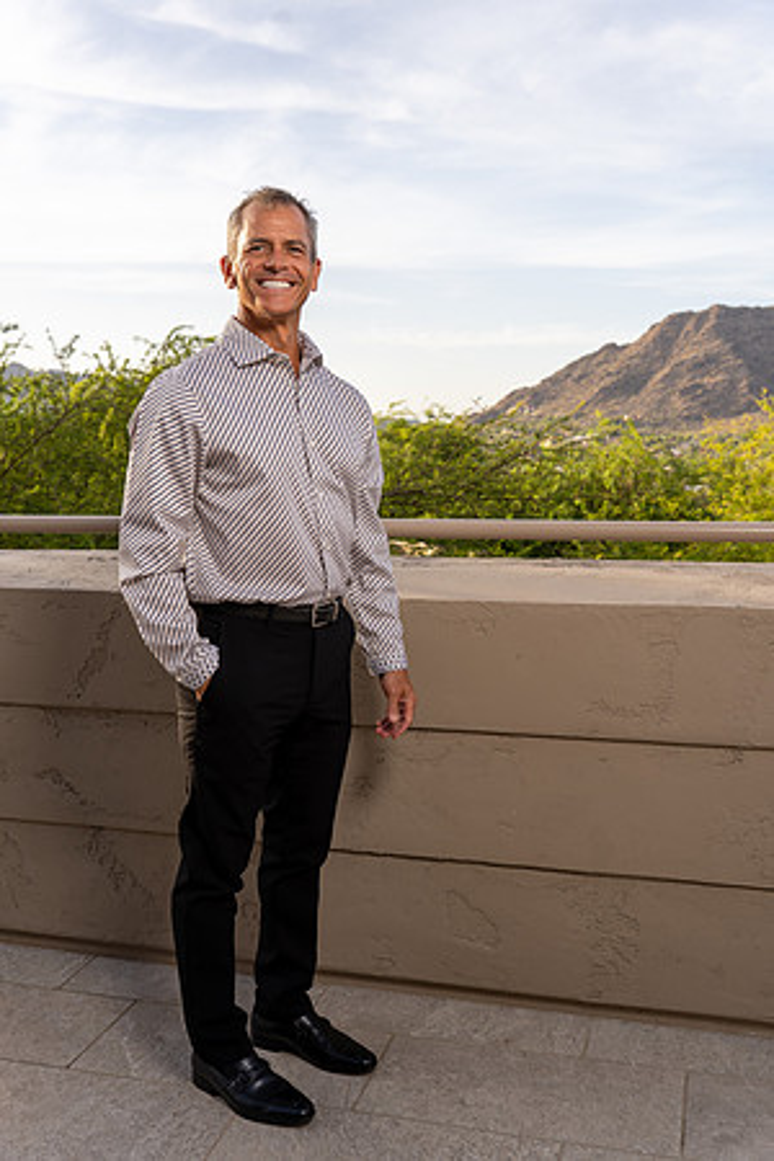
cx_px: 387
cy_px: 580
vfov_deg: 52.9
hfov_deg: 36.7
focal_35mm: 36
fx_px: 1167
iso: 100
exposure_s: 1/200
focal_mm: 36.2
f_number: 5.6
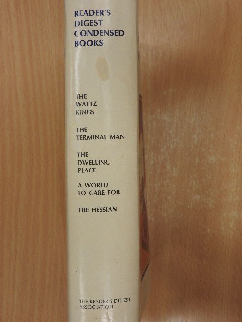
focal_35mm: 55
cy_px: 161
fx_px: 513
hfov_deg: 26.6
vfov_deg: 34.9
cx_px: 121
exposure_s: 1/60
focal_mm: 9.9
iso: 220
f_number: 4
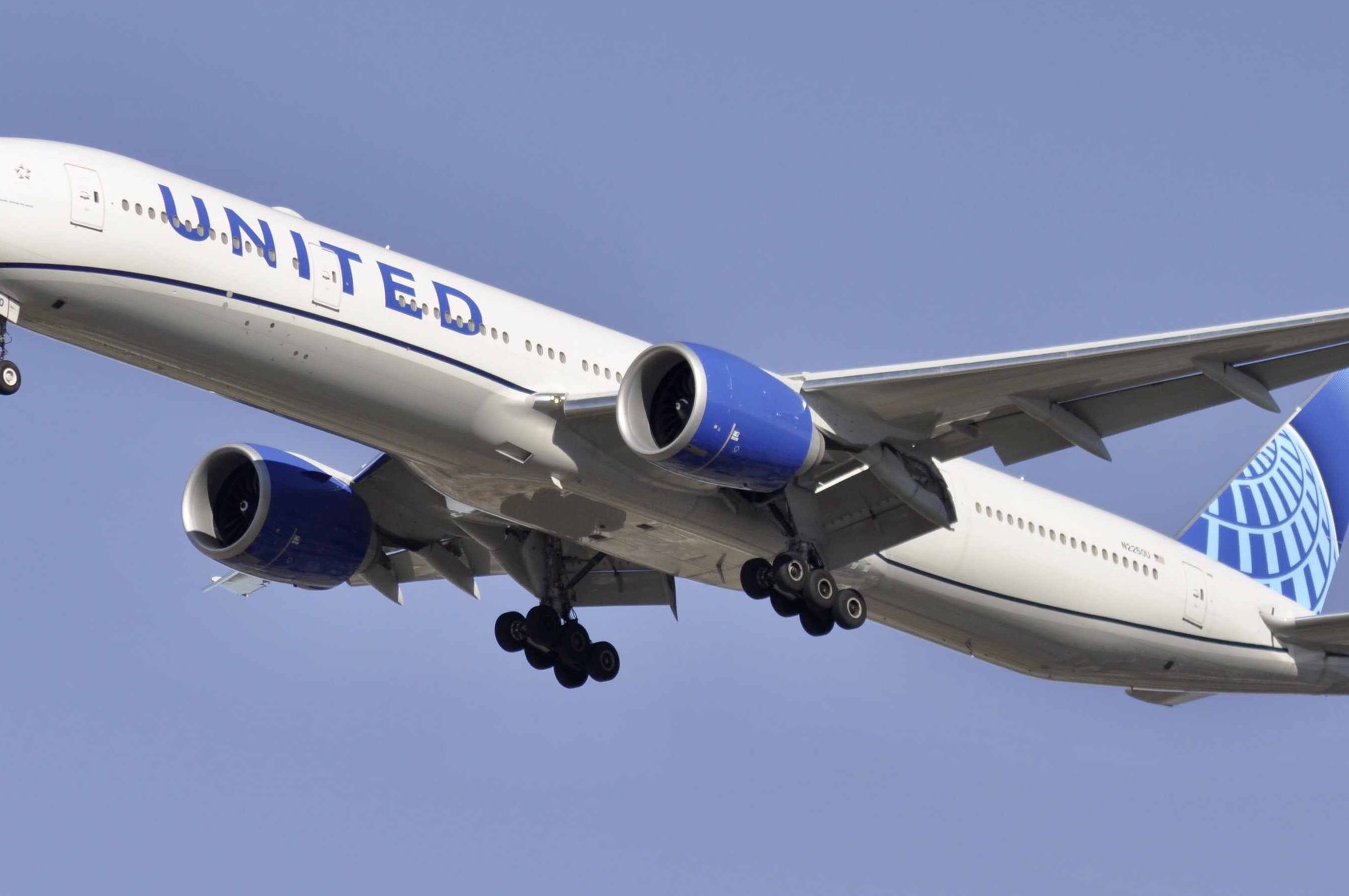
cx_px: 763
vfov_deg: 4.2
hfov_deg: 6.3
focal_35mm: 326
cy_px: 369
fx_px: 12188
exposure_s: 1/1600
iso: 200
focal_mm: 155
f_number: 6.3
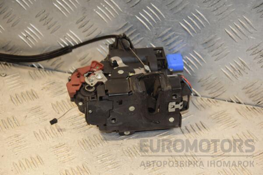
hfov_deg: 21.9
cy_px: 88
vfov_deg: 14.7
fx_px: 679
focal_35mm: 93
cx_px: 132
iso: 800
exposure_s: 1/200
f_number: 5.6
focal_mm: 62
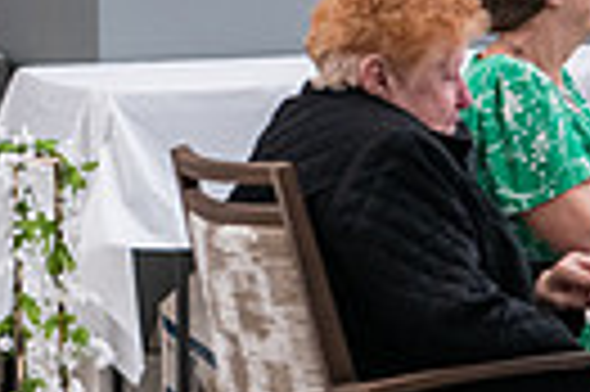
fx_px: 9052
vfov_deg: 2.5
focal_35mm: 553
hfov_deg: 3.7
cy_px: 29
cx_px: -595
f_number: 3.5
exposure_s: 1/200
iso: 1600
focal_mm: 125
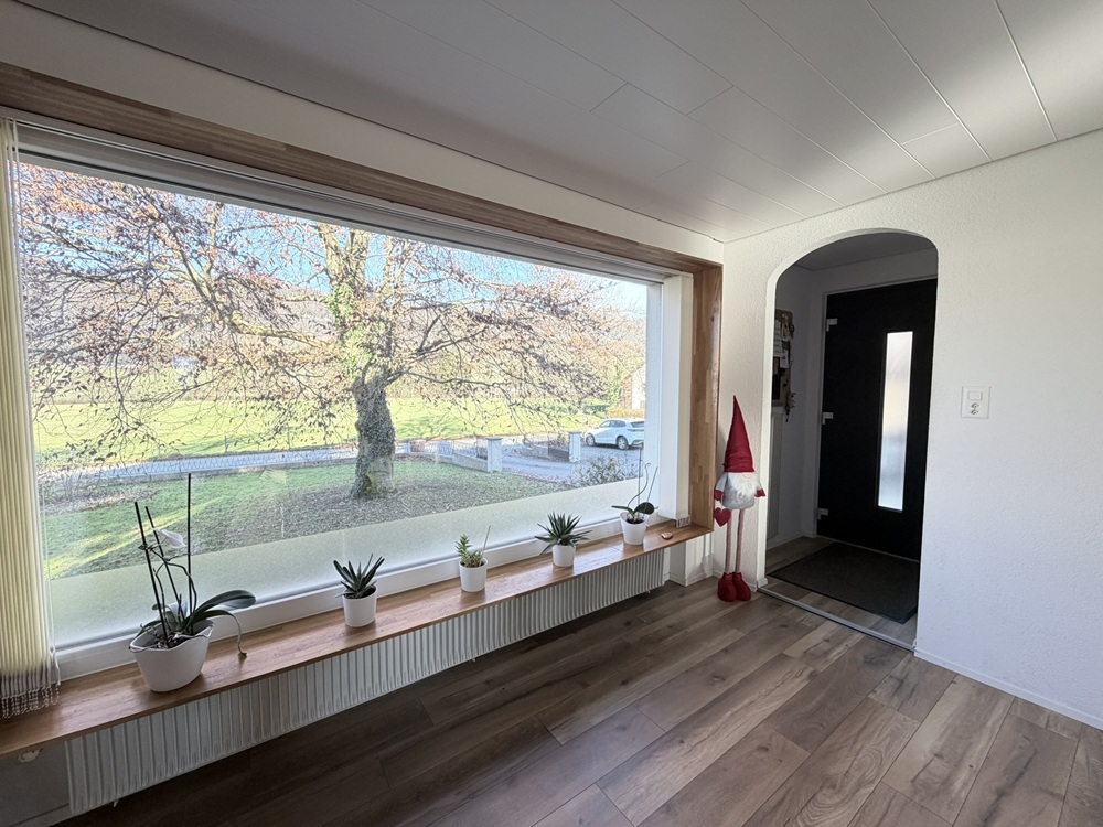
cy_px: 414
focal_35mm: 14
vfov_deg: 85.7
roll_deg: +0.0
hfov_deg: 102.1
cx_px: 552
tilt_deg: -3.0
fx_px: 446
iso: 80
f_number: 2.2
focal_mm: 2.22
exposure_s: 1/121
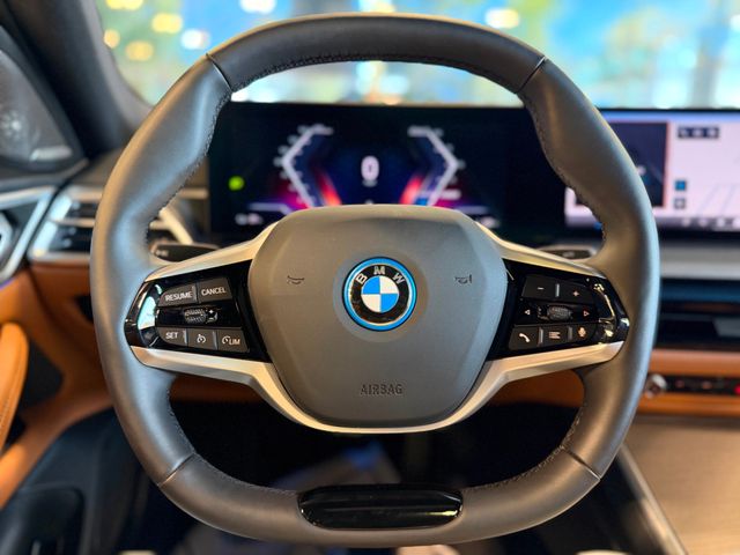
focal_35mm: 24
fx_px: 513
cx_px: 370
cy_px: 278
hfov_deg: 71.6
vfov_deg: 56.8
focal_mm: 6.76
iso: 500
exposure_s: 1/58
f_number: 1.78
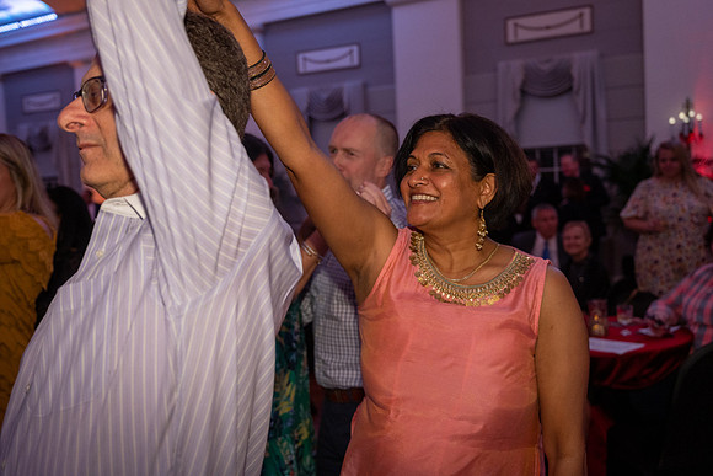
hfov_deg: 48.3
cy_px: 238
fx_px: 794
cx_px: 356
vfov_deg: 33.3
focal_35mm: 40
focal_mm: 40
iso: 1600
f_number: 4
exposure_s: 1/160
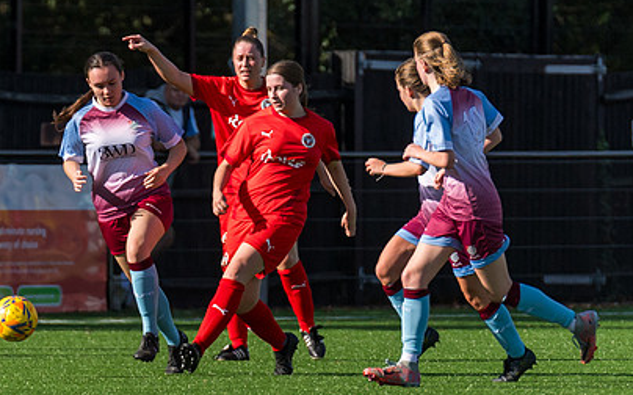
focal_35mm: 947
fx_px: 16328
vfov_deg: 1.4
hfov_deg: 2.2
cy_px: 261
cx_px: 231
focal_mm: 300
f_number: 4
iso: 400
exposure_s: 1/4000
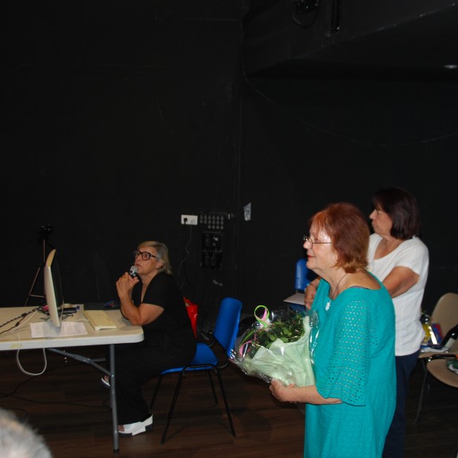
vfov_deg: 39.2
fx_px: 644
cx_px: 279
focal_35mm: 43
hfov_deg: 39.0
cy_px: 230
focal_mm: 22
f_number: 3.8
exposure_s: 1/60
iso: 200
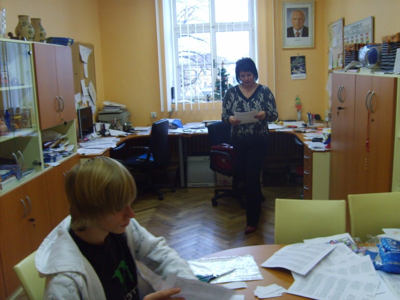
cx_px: 200
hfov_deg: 52.6
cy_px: 150
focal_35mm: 35
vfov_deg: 40.7
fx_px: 404
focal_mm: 5.8
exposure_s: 1/30
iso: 120
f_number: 2.8
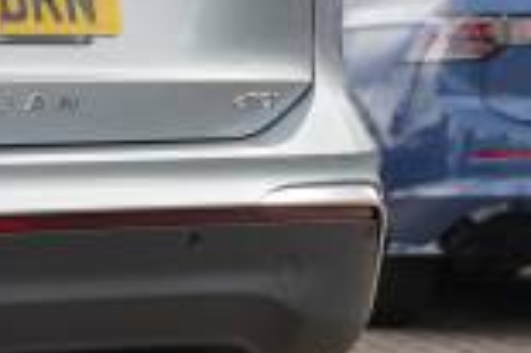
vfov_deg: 6.5
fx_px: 3078
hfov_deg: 9.5
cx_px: -370
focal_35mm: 209
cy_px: -58
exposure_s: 1/125
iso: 100
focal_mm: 50.7
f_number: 4.5
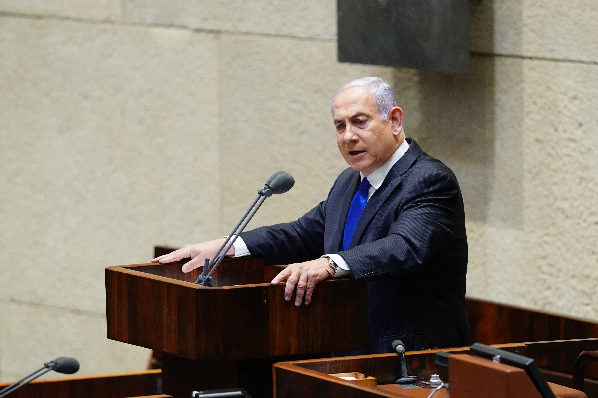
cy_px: 199
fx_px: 4983
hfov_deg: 6.9
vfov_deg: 4.6
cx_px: 299
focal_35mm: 300
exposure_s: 1/250
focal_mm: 200
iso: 8000
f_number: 4
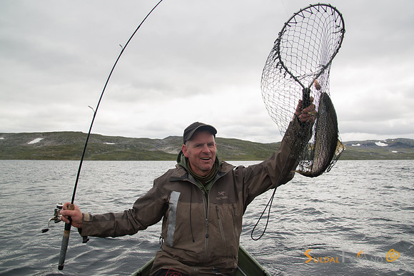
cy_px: 138
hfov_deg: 71.6
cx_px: 207
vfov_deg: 51.4
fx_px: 287
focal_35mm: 25
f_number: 8
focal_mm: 24
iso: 100
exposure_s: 1/125
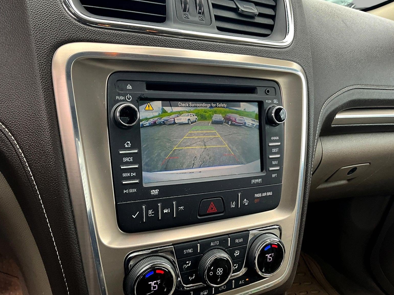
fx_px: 341
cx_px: 200
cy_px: 149
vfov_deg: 46.8
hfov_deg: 60.0
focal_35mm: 30
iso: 32
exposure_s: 1/122
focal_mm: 3
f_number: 1.8
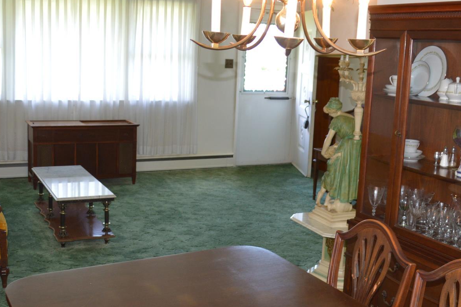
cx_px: 239
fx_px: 601
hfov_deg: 41.9
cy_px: 138
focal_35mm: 47
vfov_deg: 28.6
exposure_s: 1/60
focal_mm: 18
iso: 560
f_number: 3.5
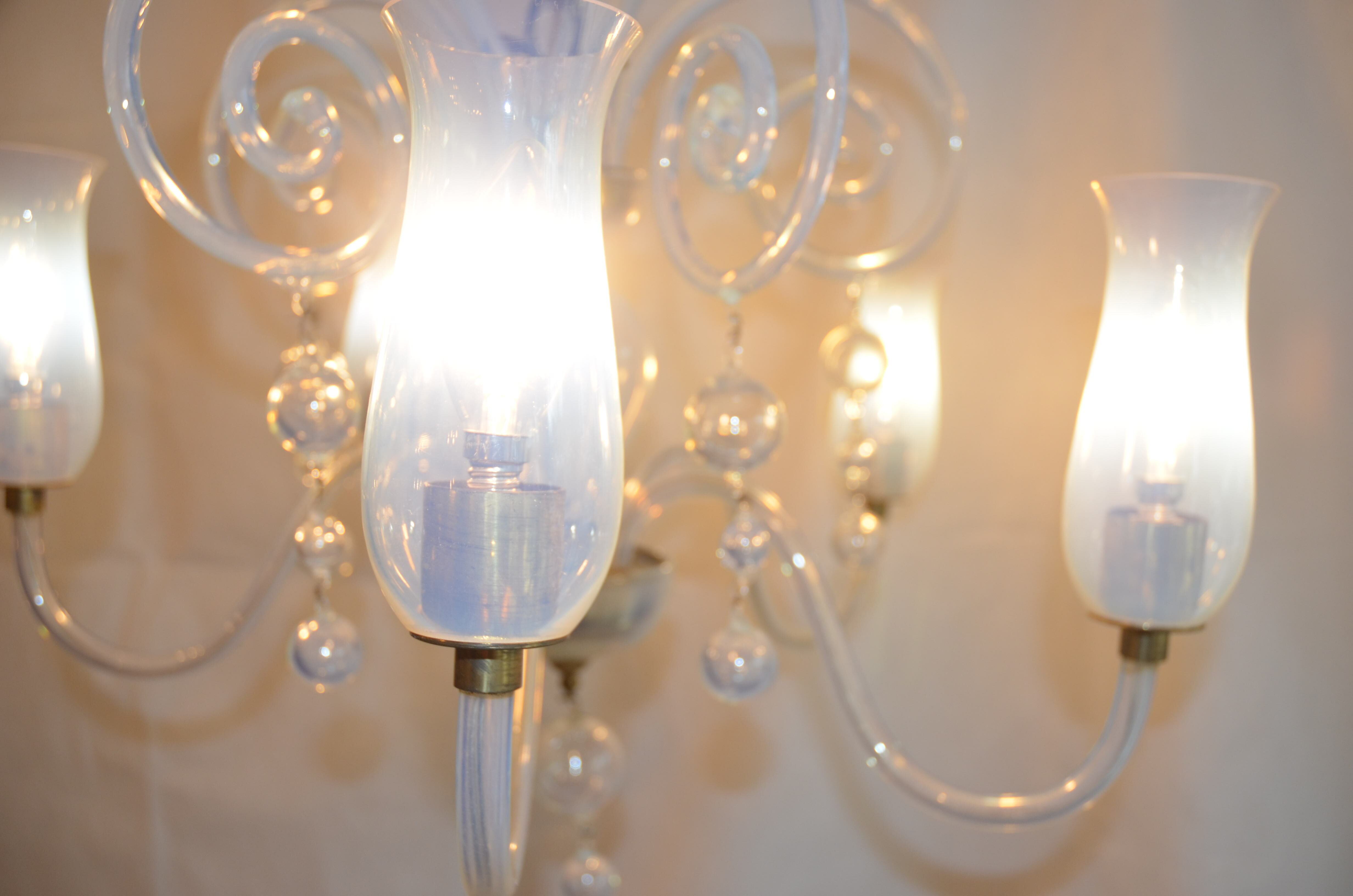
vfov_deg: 36.7
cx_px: 676
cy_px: 448
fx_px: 1350
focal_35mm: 36
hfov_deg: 53.2
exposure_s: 1/100
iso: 400
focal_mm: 24
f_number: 3.8
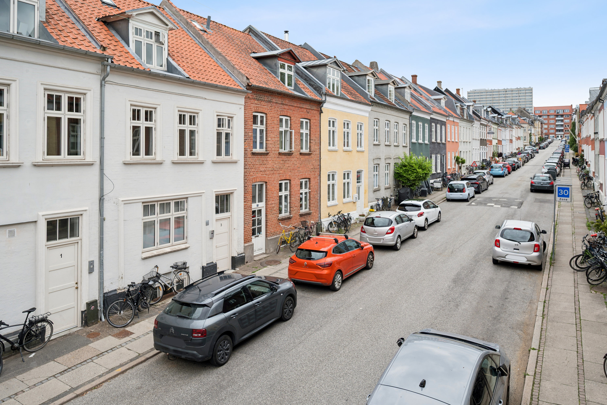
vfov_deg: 54.1
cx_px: 304
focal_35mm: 24
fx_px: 396
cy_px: 202
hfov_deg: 74.9
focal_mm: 23.5
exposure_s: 1/250
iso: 100
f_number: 5
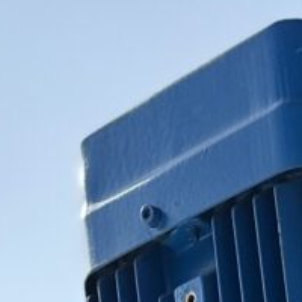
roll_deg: +4.8
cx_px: 467
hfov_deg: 11.5
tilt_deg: +1.4
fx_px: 1431
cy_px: 969
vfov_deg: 9.1
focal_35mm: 145
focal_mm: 6.86
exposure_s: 1/3472
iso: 80
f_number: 1.78
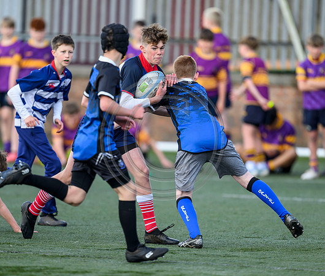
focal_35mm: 541
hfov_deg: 3.5
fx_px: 5330
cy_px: 143
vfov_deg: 3.0
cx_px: 135
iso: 500
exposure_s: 1/2000
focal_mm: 400
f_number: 2.8
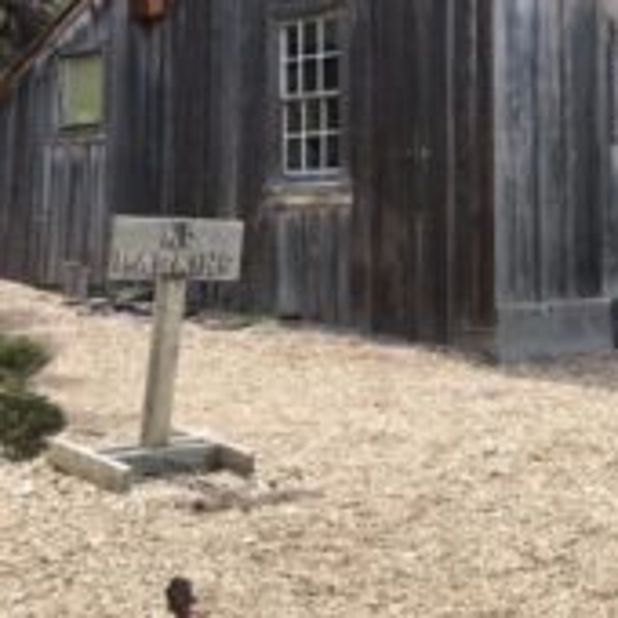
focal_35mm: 68
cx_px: 673
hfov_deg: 23.8
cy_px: 33
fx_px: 1373
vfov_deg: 24.4
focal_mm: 4.15
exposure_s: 1/447
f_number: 2.2
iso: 25
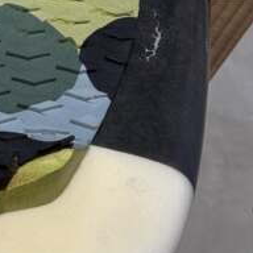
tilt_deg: -28.2
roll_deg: +0.3
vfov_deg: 9.5
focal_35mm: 177
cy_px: -152
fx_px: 1464
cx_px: -141
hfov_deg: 9.6
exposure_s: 1/121
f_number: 1.78
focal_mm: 6.76
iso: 50
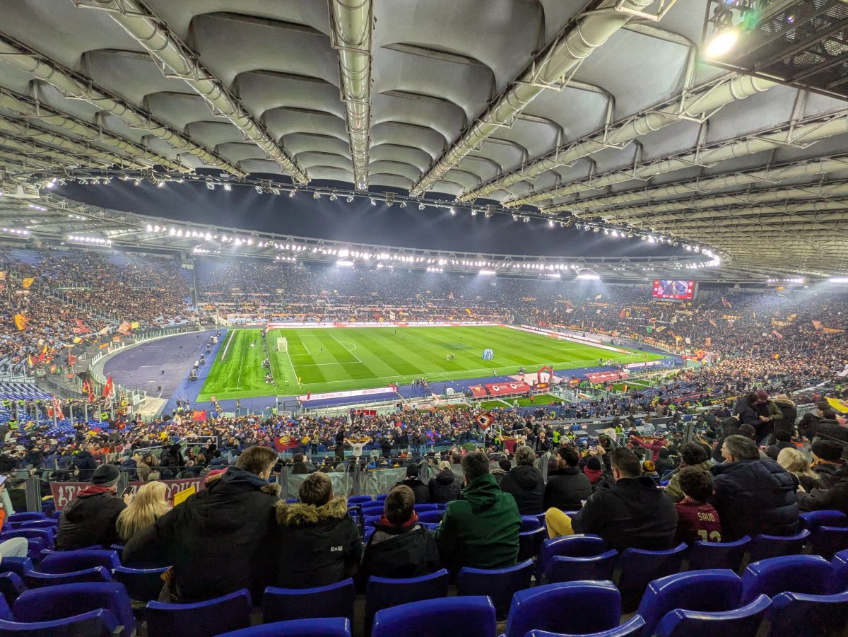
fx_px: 343
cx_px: 424
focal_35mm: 14
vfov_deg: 85.7
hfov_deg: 102.0
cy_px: 318
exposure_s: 1/50
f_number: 2.2
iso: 121
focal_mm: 1.83
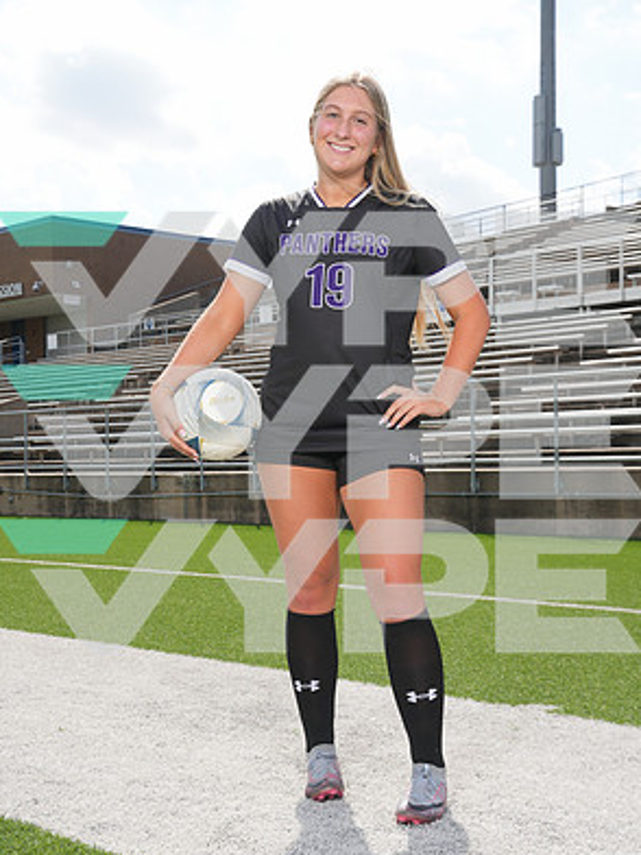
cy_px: 434
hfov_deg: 27.5
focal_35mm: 53
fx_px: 1309
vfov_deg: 36.2
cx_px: 323
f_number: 9
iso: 125
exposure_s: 1/200
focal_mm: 48
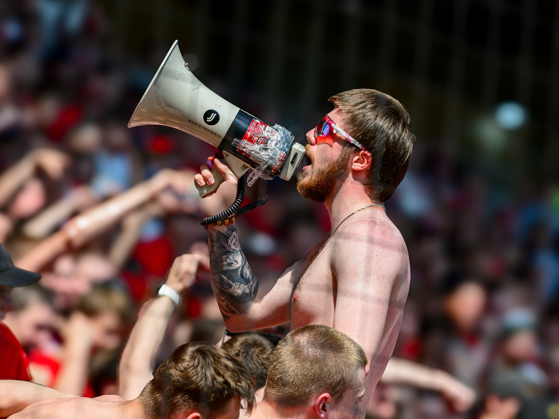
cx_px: 344
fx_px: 4942
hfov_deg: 6.5
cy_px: 129
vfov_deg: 4.9
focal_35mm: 306
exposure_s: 1/3200
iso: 800
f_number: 5
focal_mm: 185
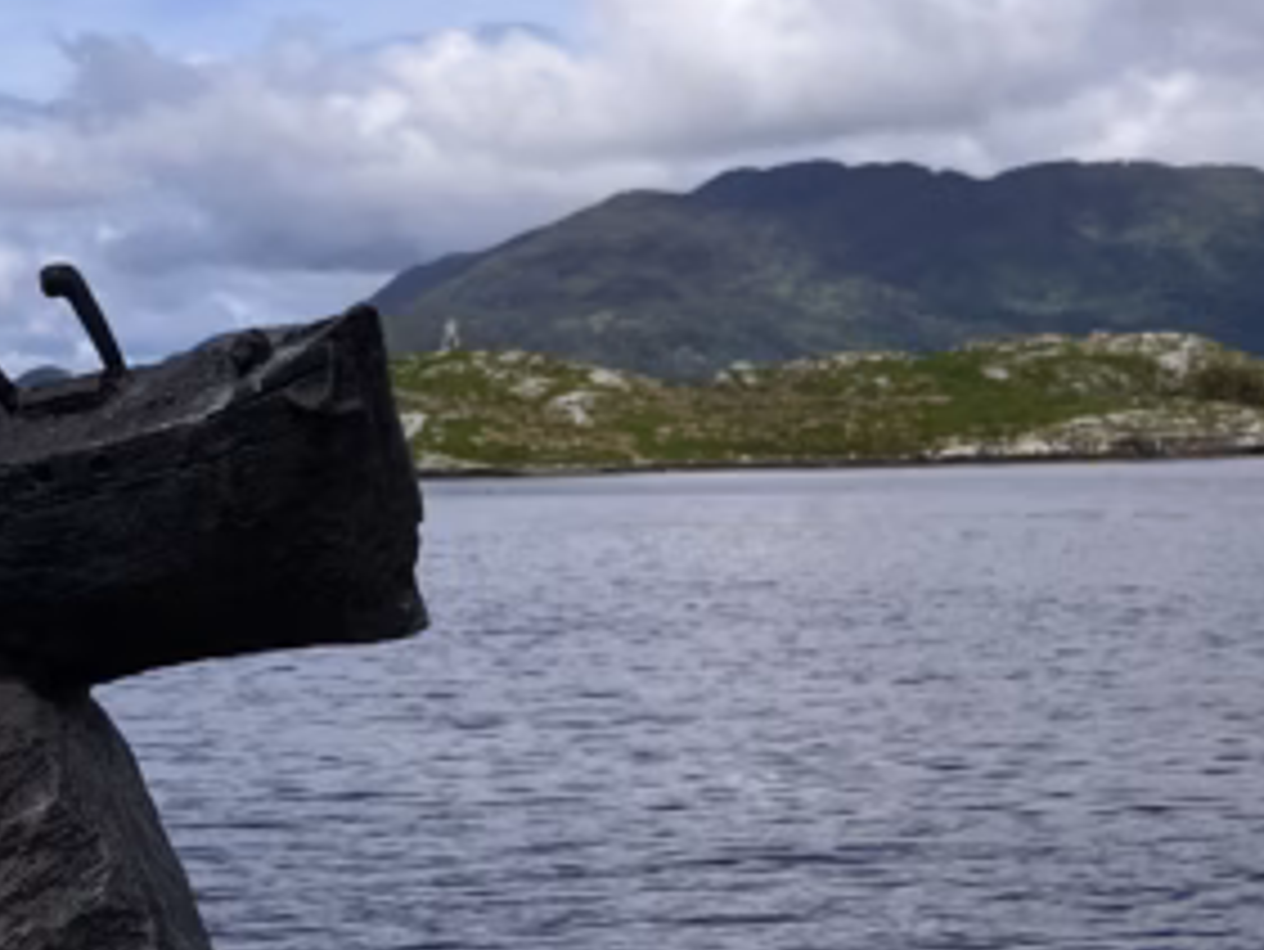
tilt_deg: -0.9
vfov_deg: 14.5
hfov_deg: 18.8
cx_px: 54
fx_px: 3726
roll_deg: +1.5
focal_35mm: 102
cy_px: 531
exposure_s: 1/3472
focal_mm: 3.99
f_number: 1.8
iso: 32
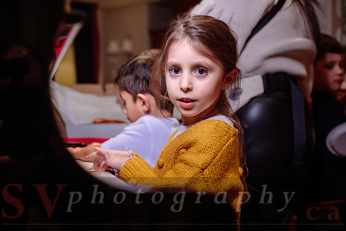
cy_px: 133
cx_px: 147
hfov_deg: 26.2
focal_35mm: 77
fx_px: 743
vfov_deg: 17.7
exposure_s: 1/60
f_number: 4
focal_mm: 67
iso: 500
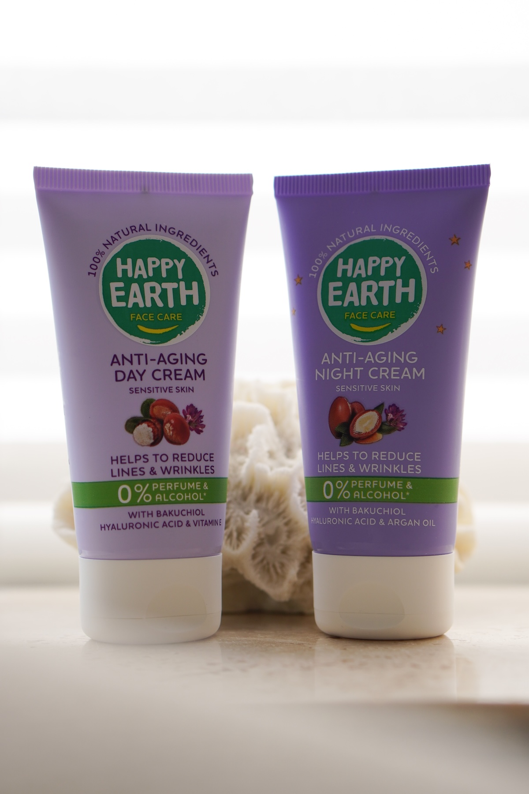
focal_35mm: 75
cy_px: 397
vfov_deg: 27.0
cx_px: 264
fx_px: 1653
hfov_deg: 18.2
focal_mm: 50
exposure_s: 1/250
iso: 200
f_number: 3.5
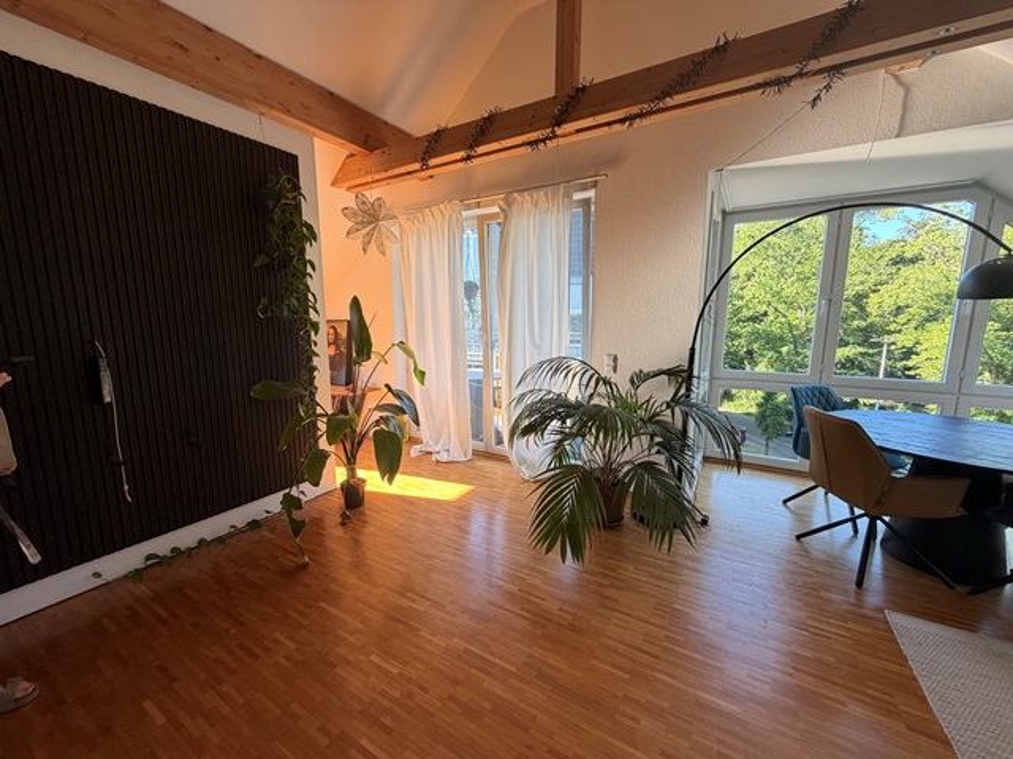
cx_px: 506
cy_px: 380
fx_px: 410
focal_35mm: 14
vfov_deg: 85.7
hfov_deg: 102.1
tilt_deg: -8.8
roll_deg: +0.2
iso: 80
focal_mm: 2.22
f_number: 2.2
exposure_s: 1/121
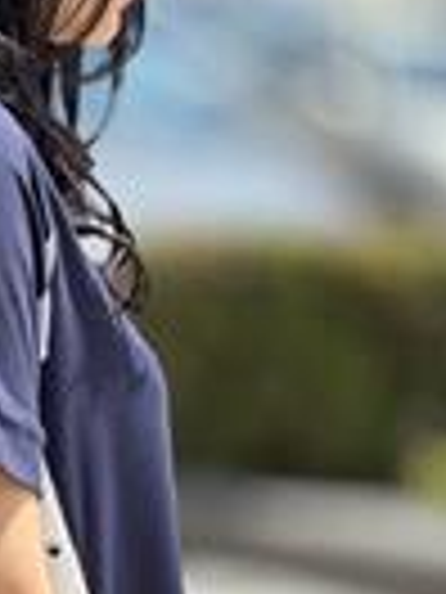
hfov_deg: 6.2
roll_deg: -2.5
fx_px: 4140
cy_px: 385
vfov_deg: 8.2
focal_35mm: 241
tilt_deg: -2.3
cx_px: 14
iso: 32
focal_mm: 9
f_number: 2.8
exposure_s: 1/408
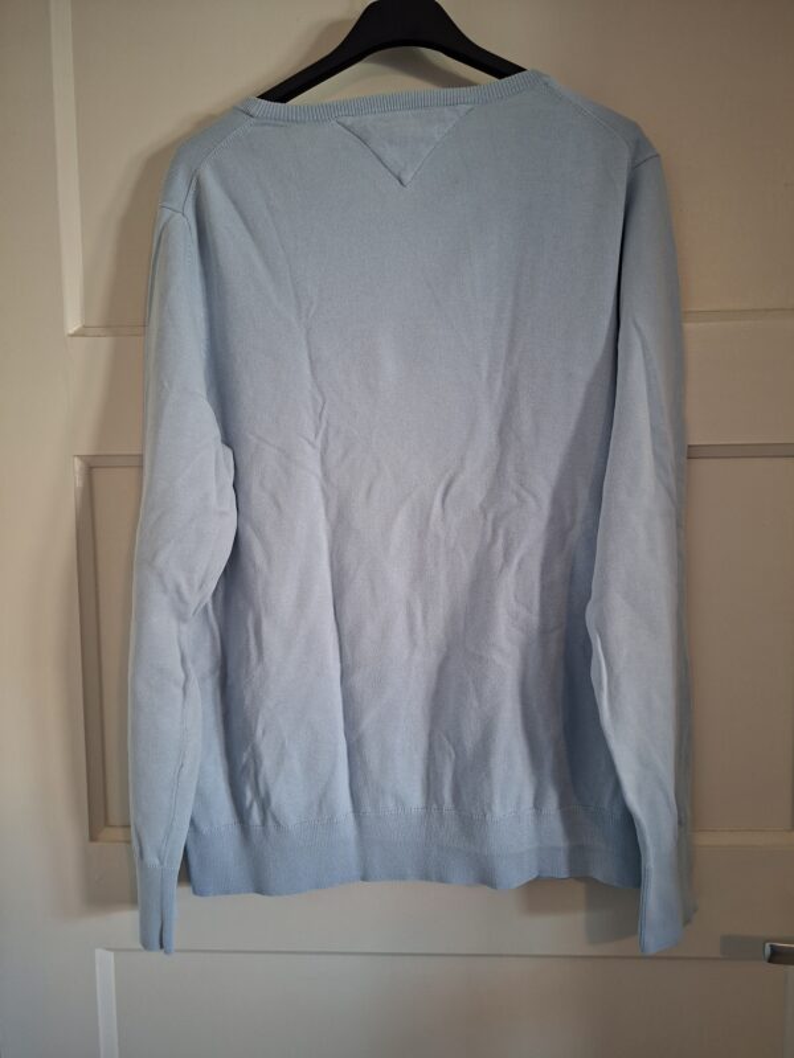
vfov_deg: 73.9
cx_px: 397
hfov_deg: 58.9
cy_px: 529
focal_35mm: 23
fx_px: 703
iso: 250
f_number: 1.8
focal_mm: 5.54
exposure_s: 1/33
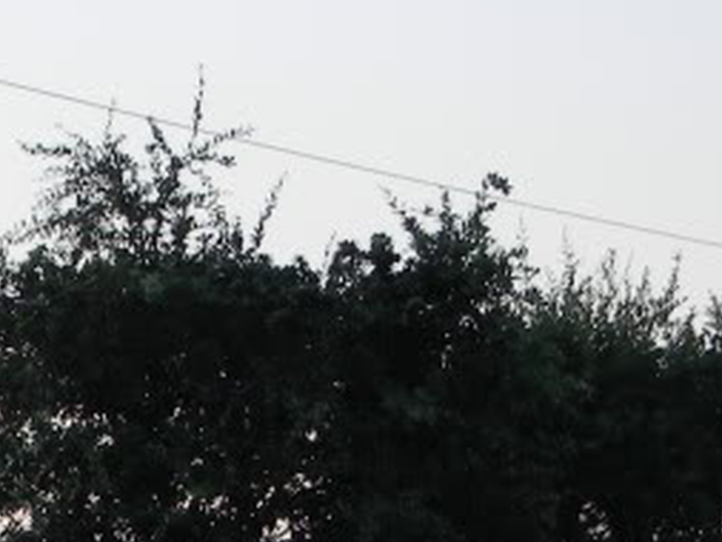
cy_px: 790
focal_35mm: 190
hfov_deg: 10.1
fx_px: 3965
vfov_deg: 7.7
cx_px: -380
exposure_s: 1/68
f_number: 3.9
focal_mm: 8.6
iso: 80
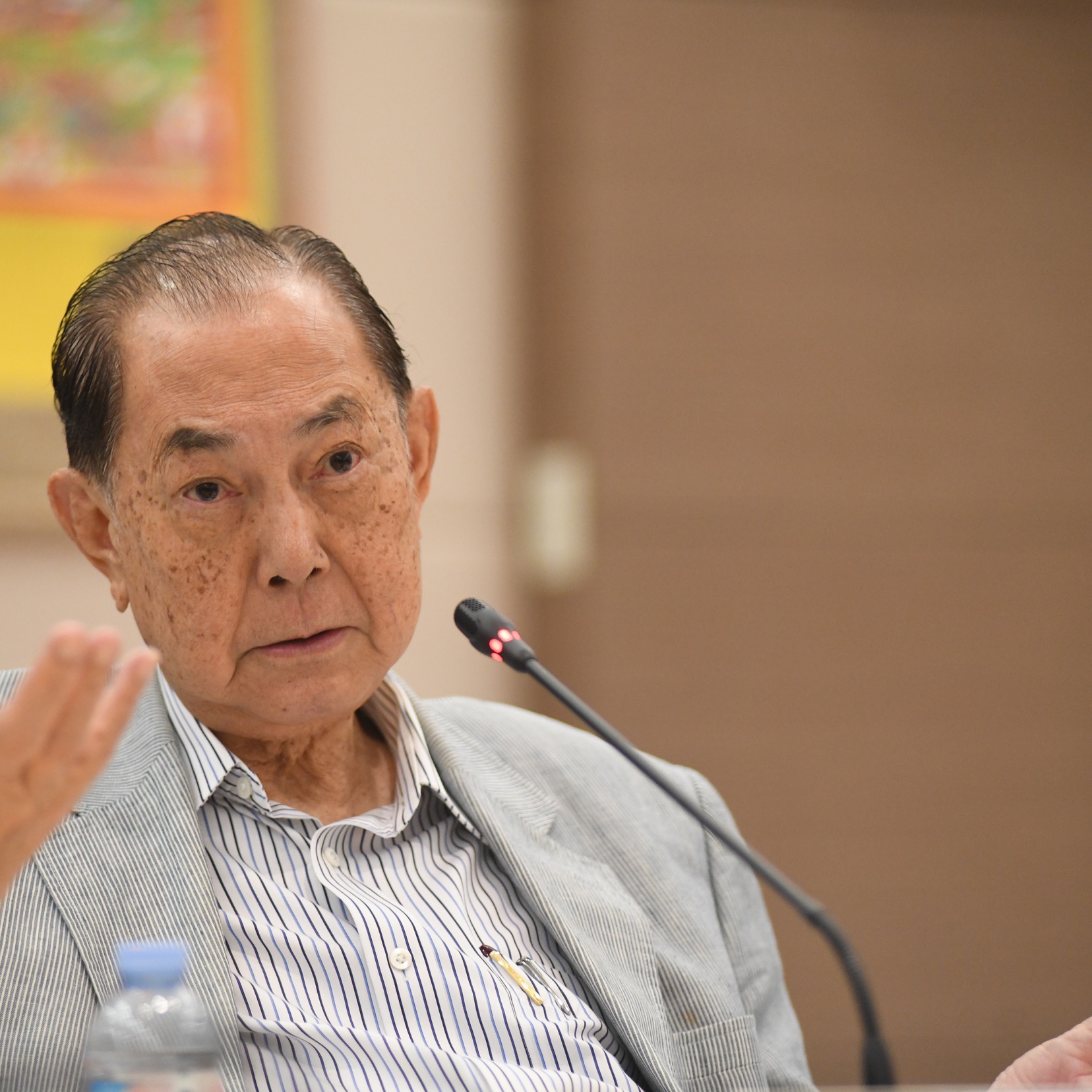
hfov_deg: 9.4
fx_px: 6638
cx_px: 486
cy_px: 545
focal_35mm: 186
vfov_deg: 9.4
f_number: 2.8
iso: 2500
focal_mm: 145
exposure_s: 1/160
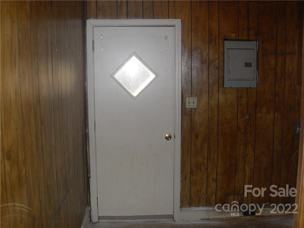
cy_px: 114
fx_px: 325
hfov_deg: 50.1
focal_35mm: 37
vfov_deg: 38.7
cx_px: 152
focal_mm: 6.3
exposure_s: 1/45
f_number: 2.8
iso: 100
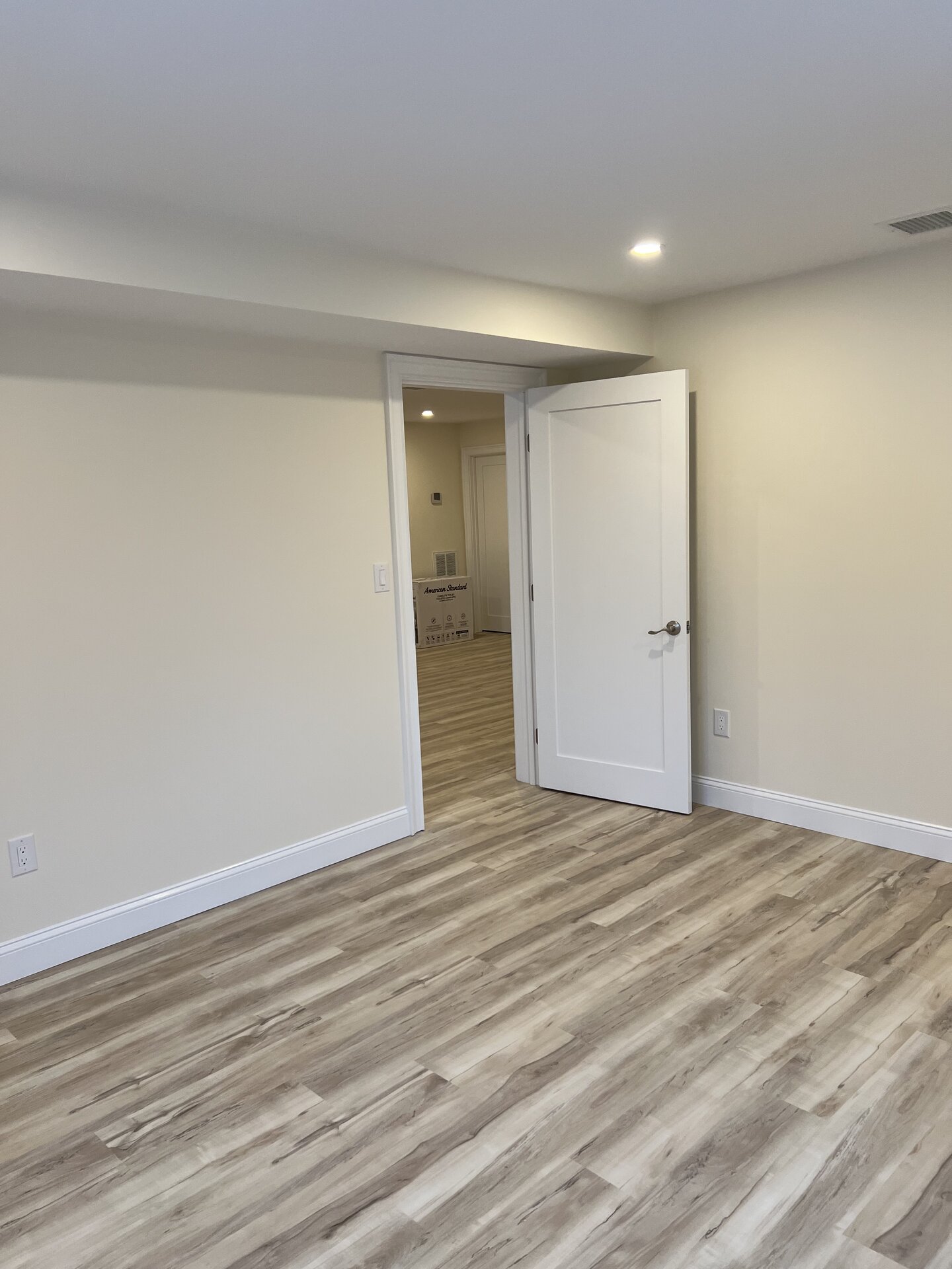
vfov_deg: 67.3
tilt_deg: -7.1
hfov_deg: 53.1
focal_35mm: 26
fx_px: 953
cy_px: 634
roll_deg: +3.1
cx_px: 476
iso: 100
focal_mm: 5.7
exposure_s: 1/120
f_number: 1.5
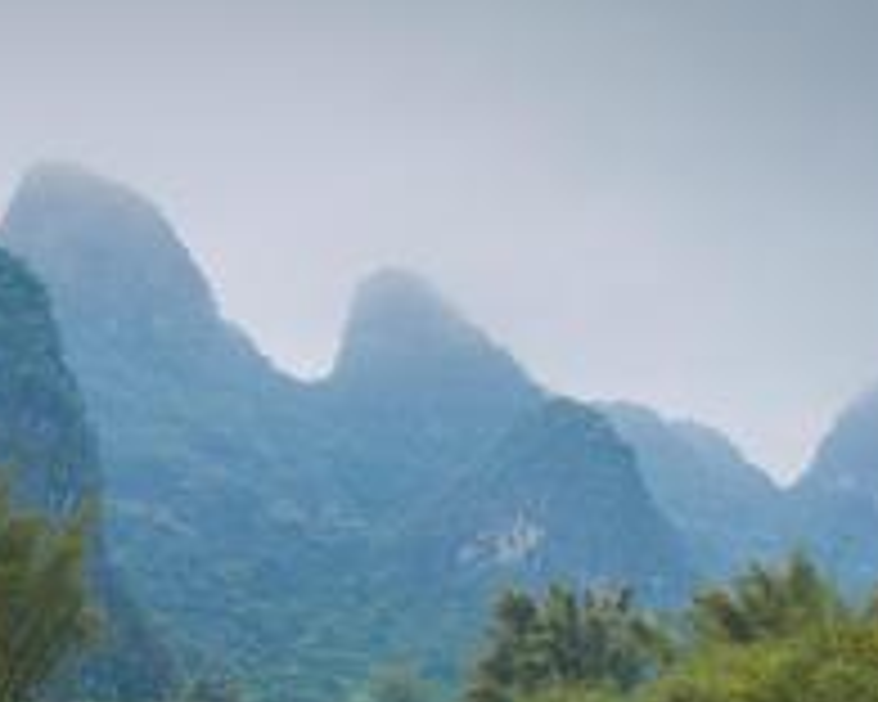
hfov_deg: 22.3
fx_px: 2105
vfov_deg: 18.2
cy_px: 788
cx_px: -81
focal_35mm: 81
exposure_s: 1/240
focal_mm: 14.45
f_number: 2.8
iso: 200
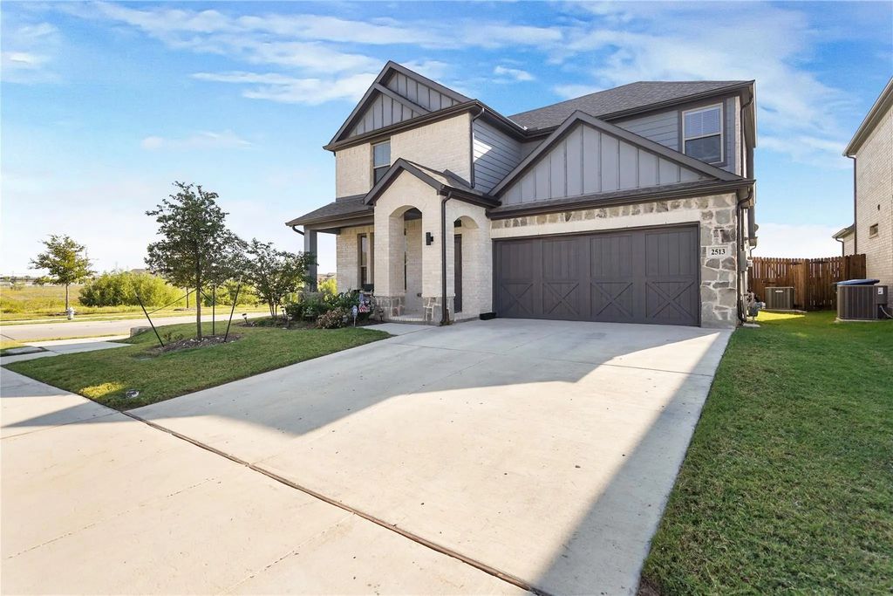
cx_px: 446
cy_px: 298
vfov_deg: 73.8
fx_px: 397
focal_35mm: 16
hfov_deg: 96.7
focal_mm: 16
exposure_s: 1/350
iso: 100
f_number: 5.6
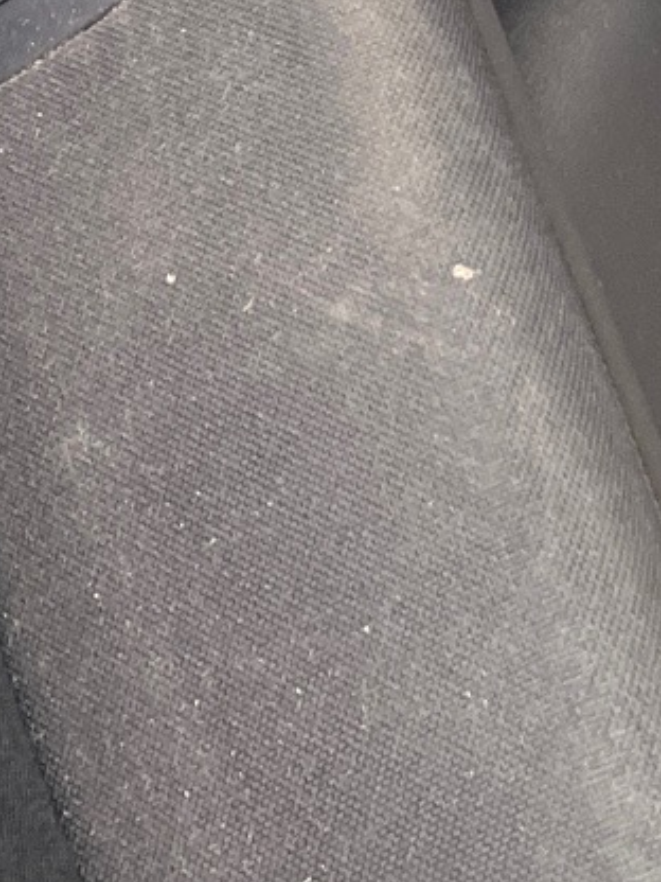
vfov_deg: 15.1
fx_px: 3055
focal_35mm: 120
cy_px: -479
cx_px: -248
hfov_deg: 11.9
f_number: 1.6
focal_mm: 4.2
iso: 125
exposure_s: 1/121
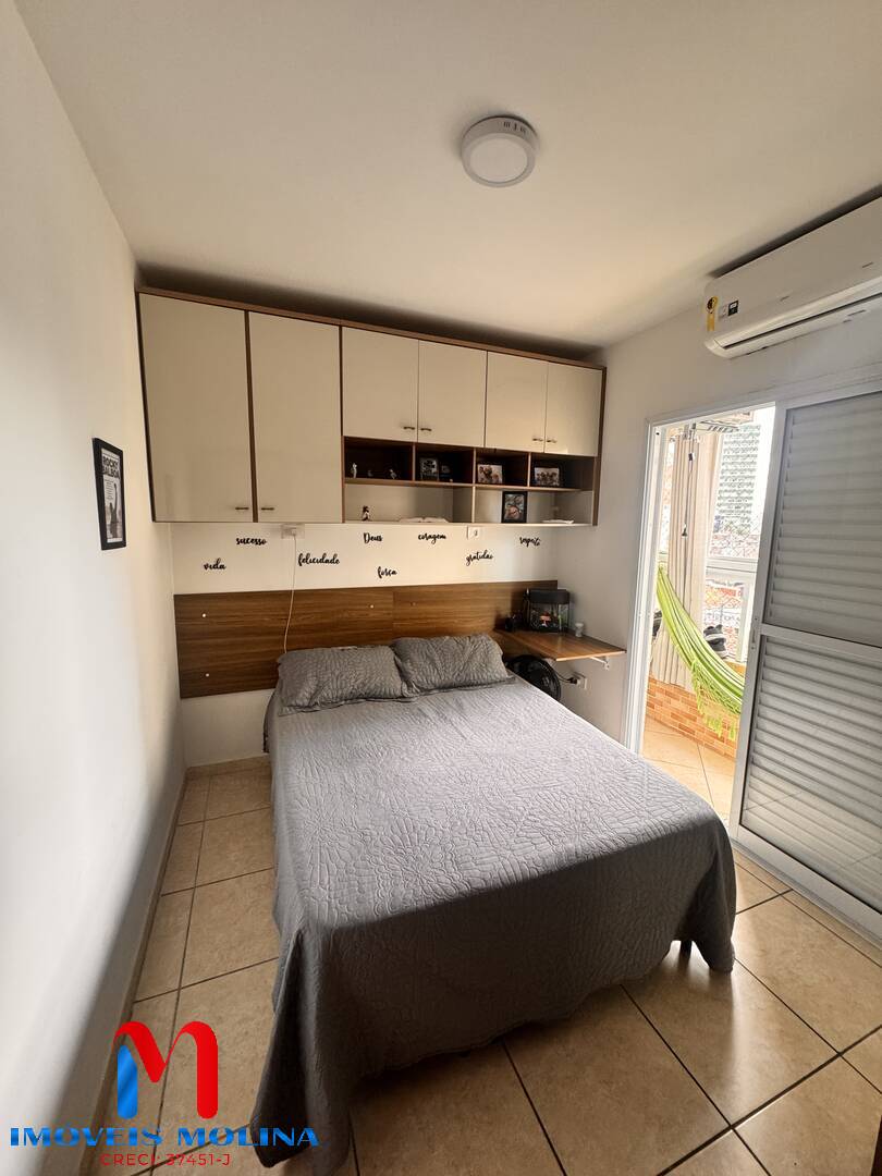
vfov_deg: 102.1
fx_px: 476
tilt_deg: -8.1
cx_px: 441
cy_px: 588
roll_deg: -0.6
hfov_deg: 85.7
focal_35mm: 14
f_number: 2.2
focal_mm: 2.22
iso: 200
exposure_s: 1/120
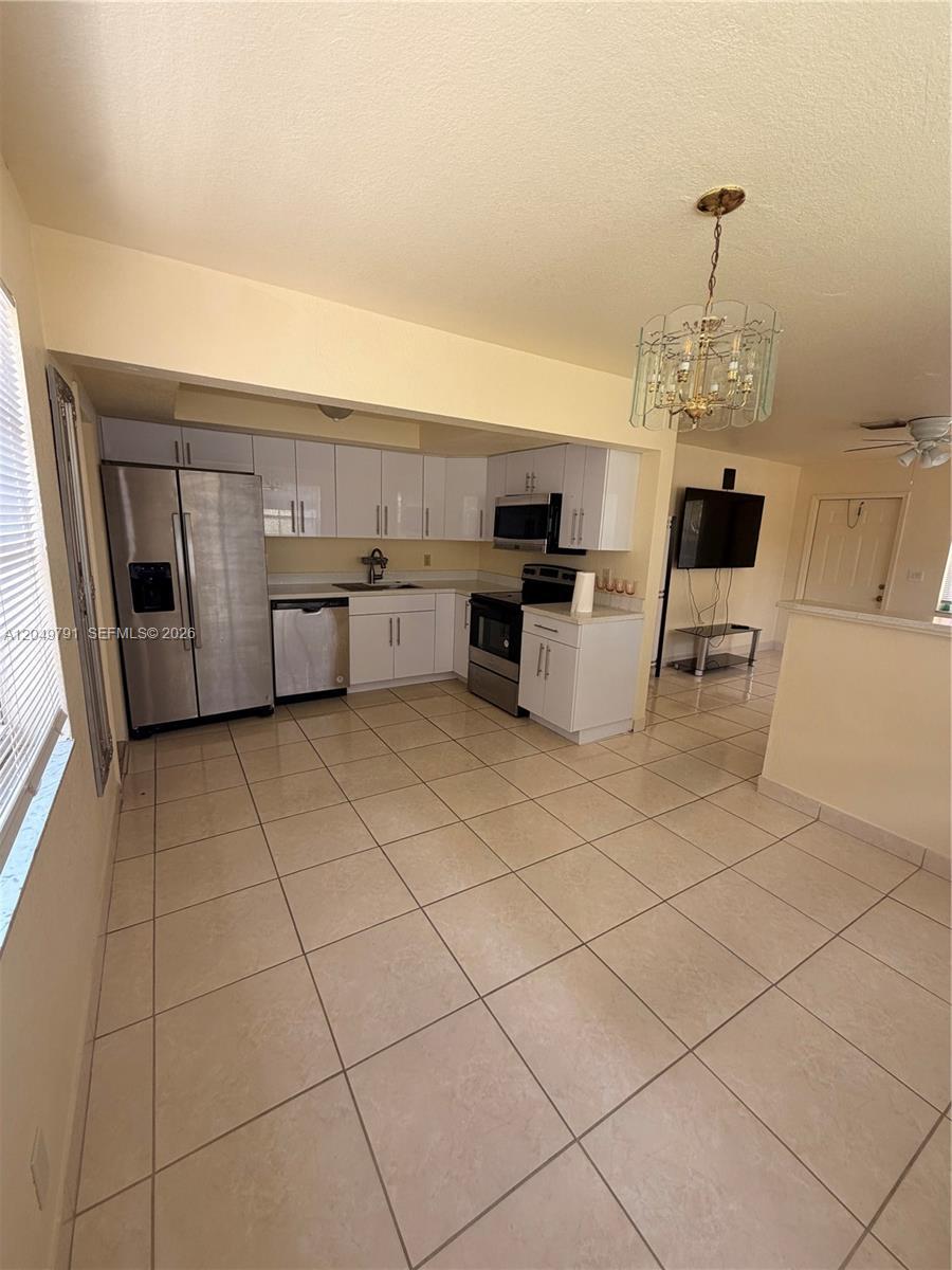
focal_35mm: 14
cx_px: 476
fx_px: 513
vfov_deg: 102.1
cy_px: 635
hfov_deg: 85.7
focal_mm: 2.22
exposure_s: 1/121
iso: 125
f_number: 2.2
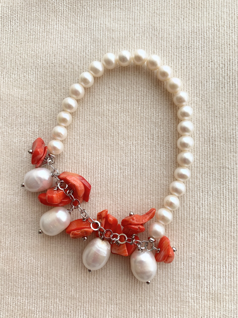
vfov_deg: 67.3
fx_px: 238
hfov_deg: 53.1
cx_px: 119
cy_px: 159
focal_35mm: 26
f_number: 1.8
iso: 64
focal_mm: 4.25
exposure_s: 1/121
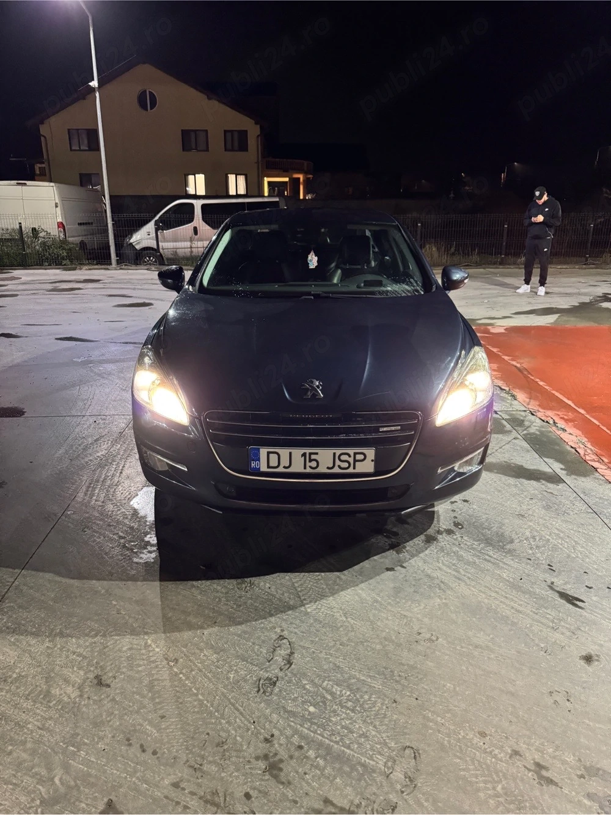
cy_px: 408
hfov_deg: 56.8
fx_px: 565
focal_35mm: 24
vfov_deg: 71.6
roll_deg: -0.5
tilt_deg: -19.3
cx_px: 306
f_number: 1.78
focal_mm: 6.76
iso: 800
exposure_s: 1/25
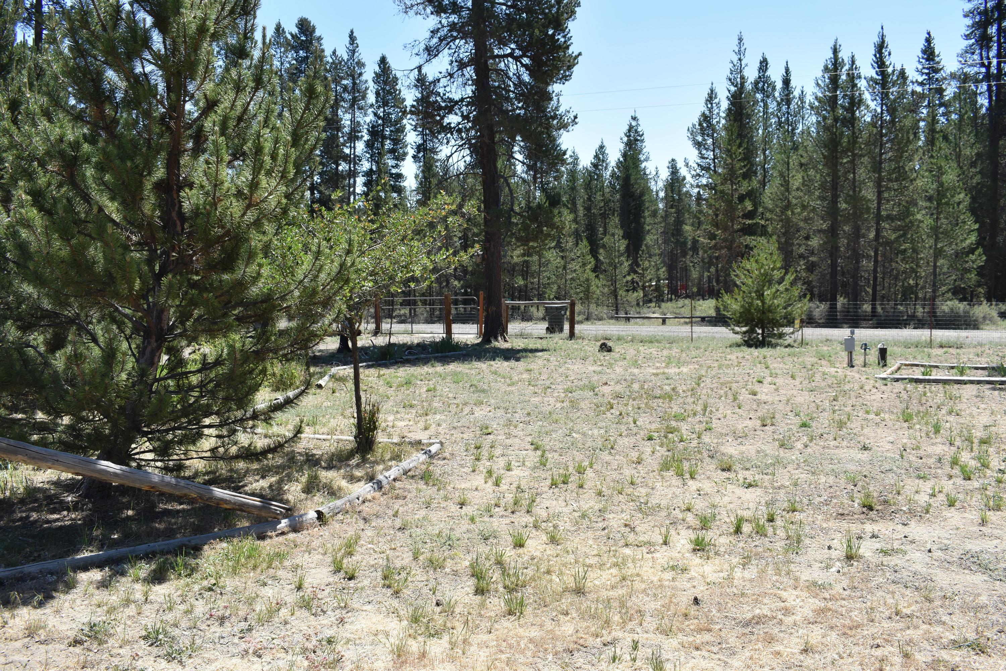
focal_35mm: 30
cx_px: 503
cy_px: 336
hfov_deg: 61.9
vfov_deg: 43.6
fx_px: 838
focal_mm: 20
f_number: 8
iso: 110
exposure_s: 1/250
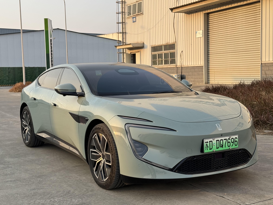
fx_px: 379
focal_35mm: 48
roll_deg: +1.2
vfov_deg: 30.3
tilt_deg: -4.4
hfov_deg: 39.7
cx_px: 136
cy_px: 102
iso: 64
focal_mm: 6.86
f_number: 1.78
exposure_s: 1/888
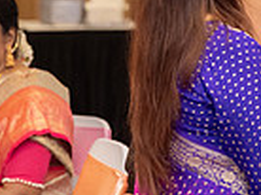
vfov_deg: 4.4
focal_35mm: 335
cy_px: -31
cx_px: 356
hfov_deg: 5.9
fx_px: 2521
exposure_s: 1/160
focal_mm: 82
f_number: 3.5
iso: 1000
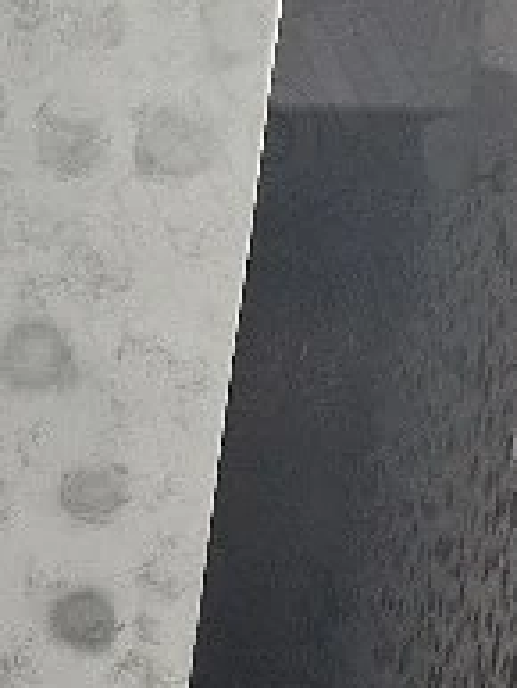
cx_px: -1212
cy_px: 1110
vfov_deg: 11.7
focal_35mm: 159
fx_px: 3163
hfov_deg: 7.7
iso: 500
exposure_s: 1/50
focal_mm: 5.54
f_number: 1.8
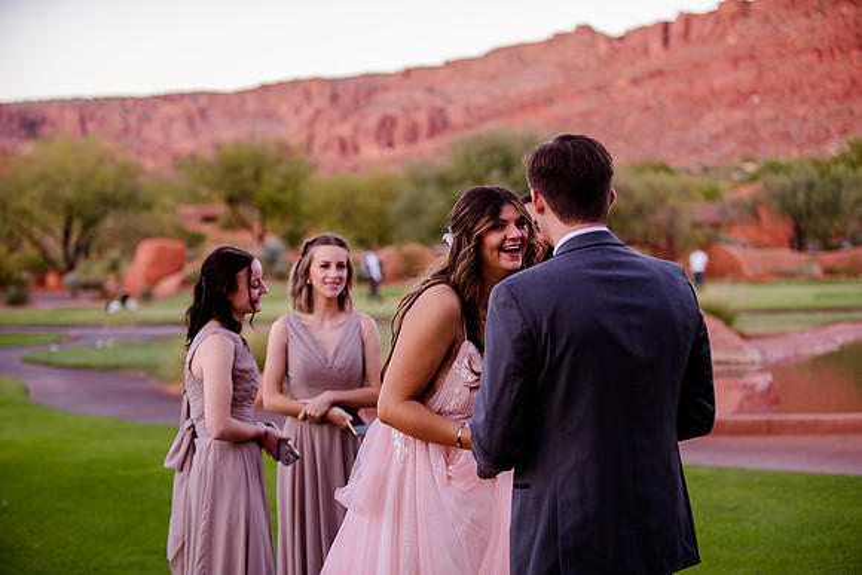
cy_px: 305
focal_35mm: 74
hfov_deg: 27.3
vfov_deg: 18.4
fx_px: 1778
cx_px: 431
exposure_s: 1/250
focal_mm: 70
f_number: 2.8
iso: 500
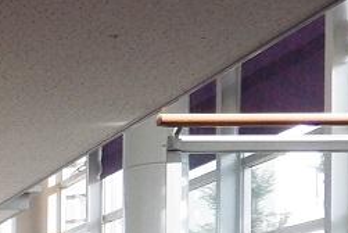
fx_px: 881
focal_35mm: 91
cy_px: 383
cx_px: -315
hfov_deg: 17.3
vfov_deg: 13.8
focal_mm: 4
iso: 200
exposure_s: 1/45
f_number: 3.1
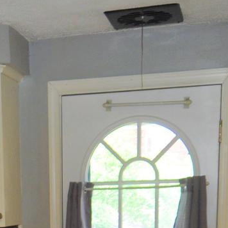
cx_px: 16
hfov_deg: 19.3
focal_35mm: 88
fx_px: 656
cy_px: 327
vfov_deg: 17.9
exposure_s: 1/60
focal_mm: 12
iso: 400
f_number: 4
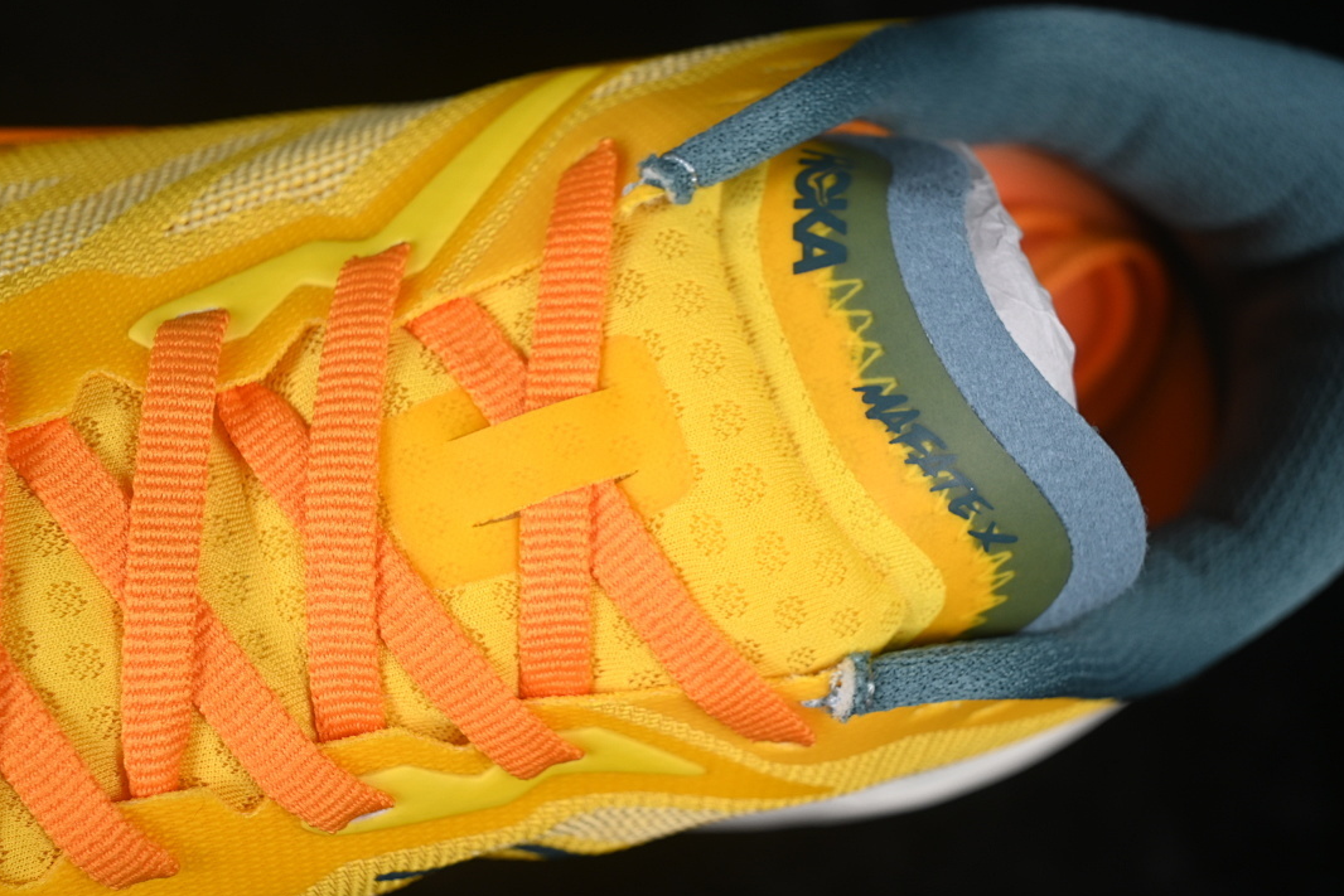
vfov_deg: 18.0
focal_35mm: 76
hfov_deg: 26.6
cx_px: 680
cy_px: 449
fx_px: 2838
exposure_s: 1/80
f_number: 7.1
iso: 160
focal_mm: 50
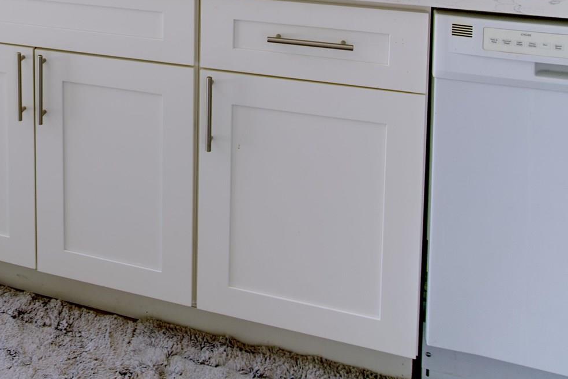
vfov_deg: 21.8
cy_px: -169
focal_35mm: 53
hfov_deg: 32.6
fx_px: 837
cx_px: -69
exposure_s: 1/15
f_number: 5
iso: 100
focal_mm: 17
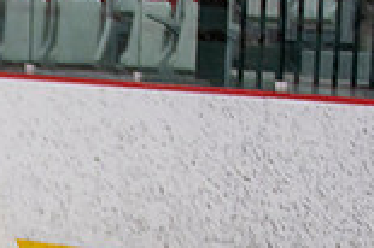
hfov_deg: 5.1
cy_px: 536
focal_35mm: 395
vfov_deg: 3.4
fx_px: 4099
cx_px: -481
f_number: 2.8
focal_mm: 70
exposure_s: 1/640
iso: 800
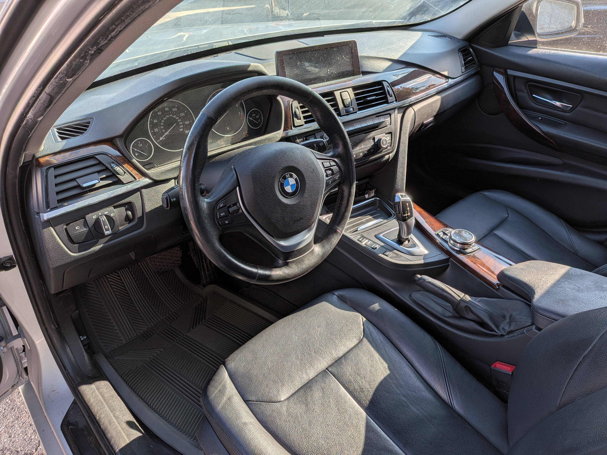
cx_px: 304
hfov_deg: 71.6
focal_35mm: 24
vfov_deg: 56.8
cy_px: 228
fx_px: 421
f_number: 1.7
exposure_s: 1/2463
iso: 34
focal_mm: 4.53
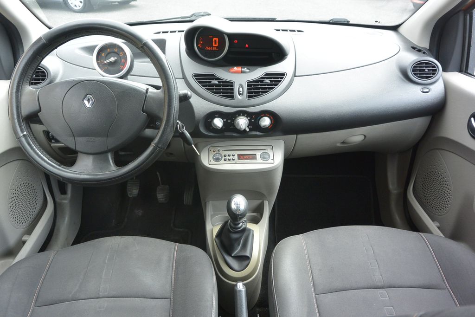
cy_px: 158
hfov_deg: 67.4
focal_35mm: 27
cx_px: 238
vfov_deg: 47.9
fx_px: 356
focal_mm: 10
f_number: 3.5
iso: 200
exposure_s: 1/125
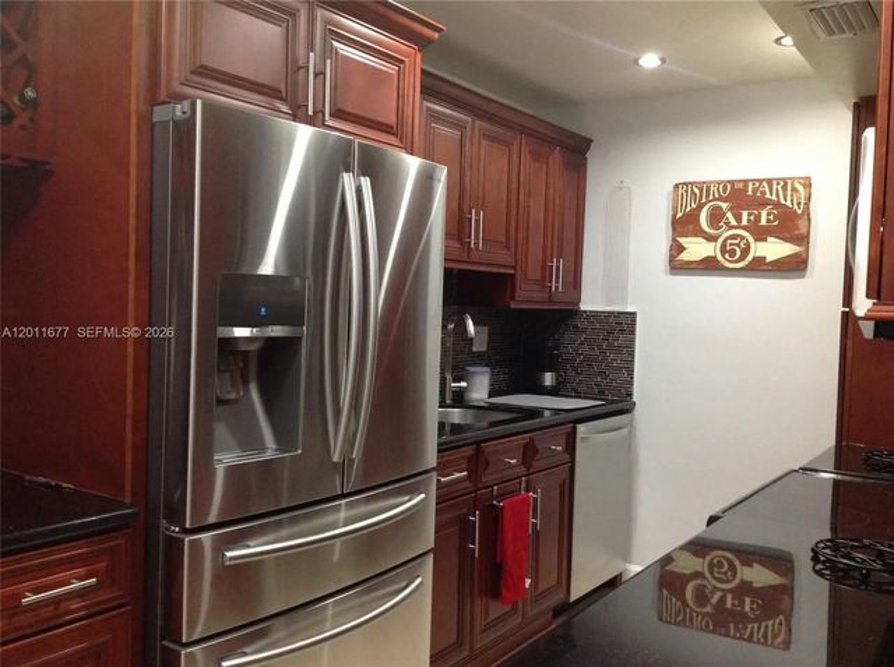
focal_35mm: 35
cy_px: 334
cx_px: 447
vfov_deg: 40.6
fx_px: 903
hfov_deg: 52.7
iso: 250
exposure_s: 1/15
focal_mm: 4.28
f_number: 2.4
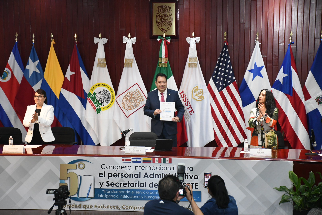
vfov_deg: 16.3
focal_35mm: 84
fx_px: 751
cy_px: 108
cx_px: 161
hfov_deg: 24.2
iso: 4000
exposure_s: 1/125
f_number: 5.6
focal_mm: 56
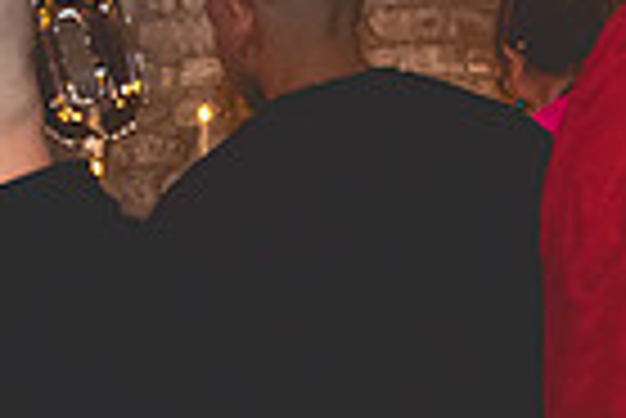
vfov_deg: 10.9
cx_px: 935
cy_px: -92
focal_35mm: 124
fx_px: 2158
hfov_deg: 15.3
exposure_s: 1/100
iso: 3200
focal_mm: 24
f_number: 3.2
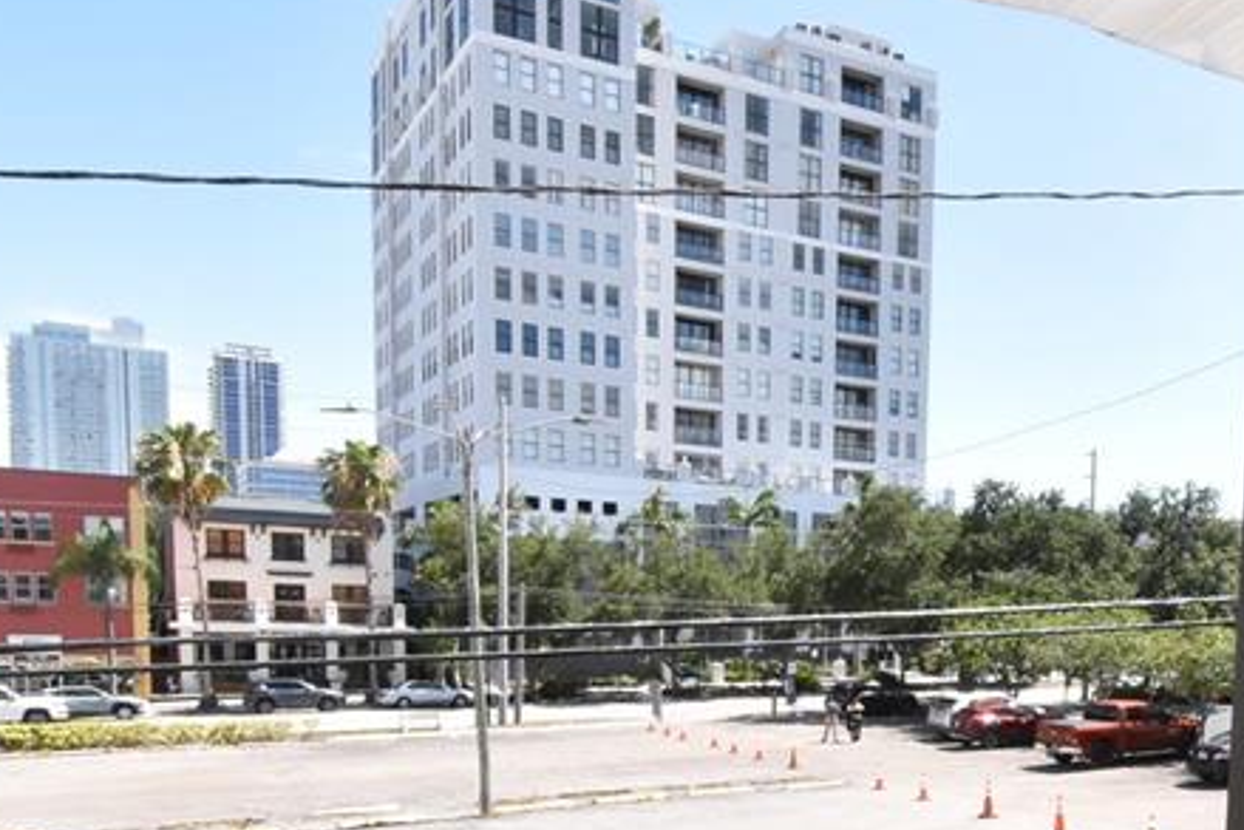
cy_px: 745
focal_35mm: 35
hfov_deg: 52.4
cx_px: 910
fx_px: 1210
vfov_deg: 35.7
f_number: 22
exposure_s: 1/200
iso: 1600
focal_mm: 10
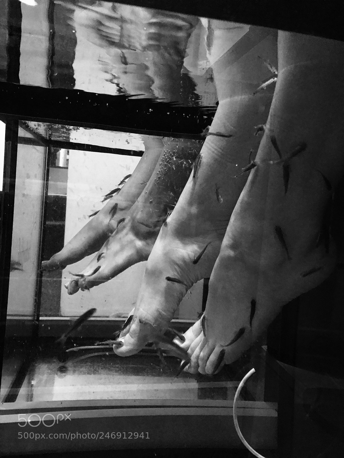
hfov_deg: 49.7
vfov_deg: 63.4
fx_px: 371
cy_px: 229
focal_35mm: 28
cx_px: 172
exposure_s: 1/6
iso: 80
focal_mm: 3.99
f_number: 1.8
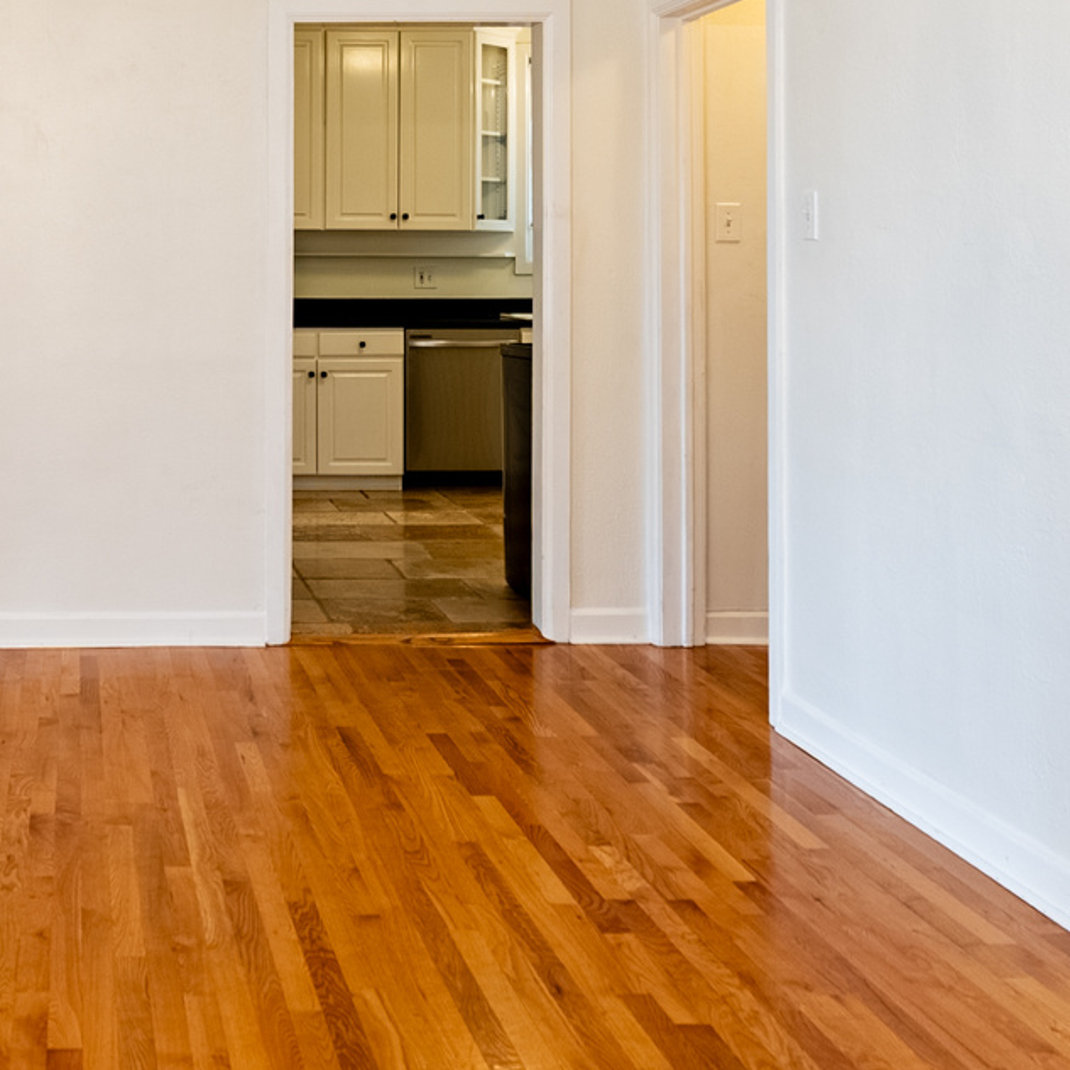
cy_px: 309
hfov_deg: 36.3
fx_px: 1539
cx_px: 137
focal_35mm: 44
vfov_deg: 37.7
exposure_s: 1/100
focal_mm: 16
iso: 250
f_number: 5.6
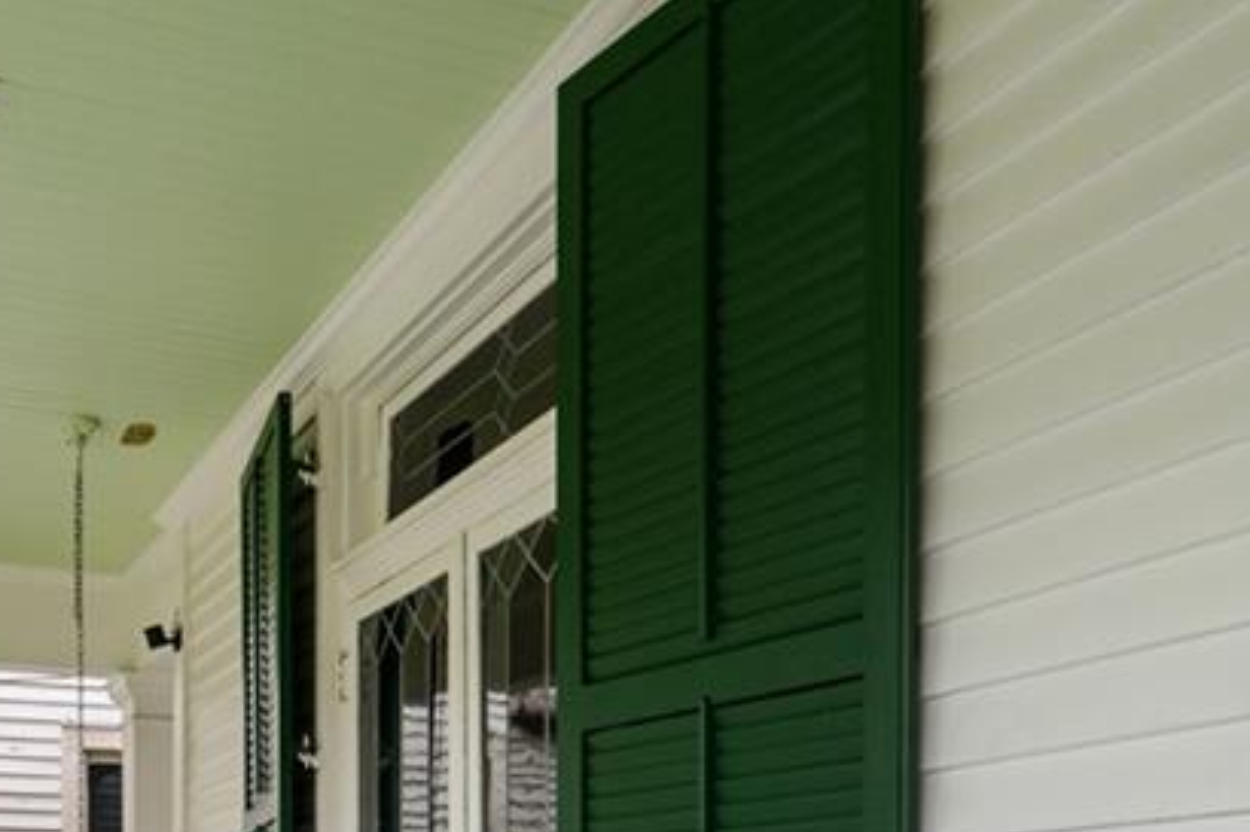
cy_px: 987
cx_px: 253
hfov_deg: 46.0
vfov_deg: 29.0
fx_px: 1388
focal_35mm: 40
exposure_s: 1/80
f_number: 11
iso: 400
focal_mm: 16
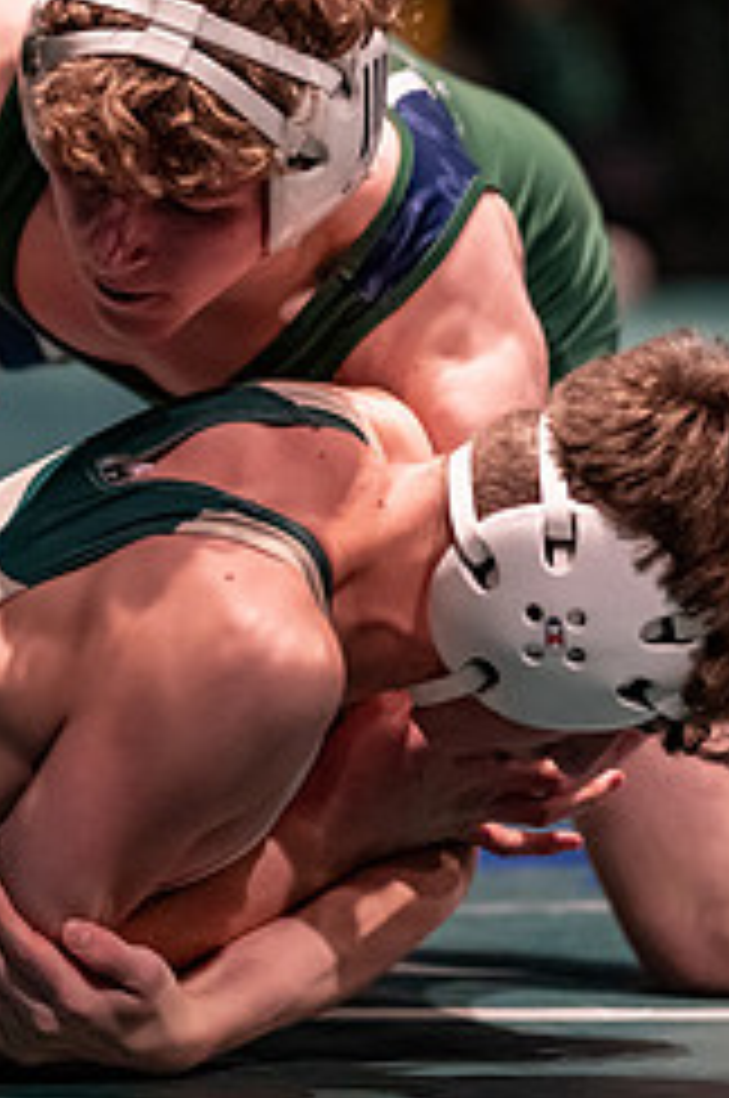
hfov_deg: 3.5
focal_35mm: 396
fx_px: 12062
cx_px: 376
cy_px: 175
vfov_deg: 5.2
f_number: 1.8
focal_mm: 135
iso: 2000
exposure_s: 1/800
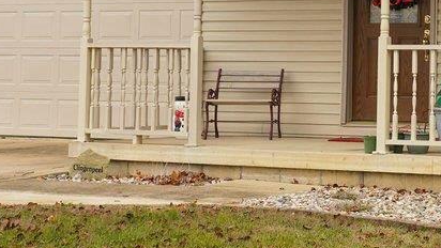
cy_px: -68
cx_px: 501
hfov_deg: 16.4
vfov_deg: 9.5
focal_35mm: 126
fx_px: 1474
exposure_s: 1/25
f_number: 8
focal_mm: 24.2
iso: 100
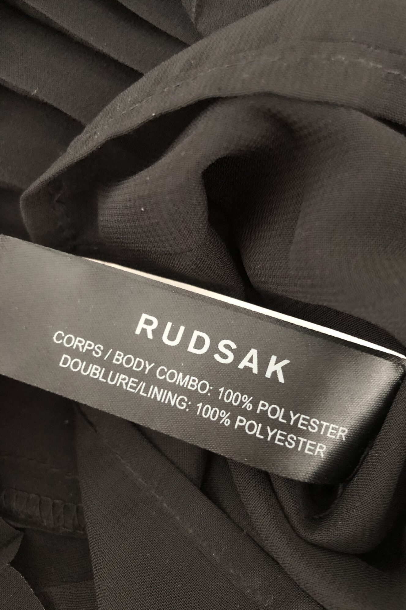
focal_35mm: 30
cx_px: 235
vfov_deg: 61.9
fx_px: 508
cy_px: 303
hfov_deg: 43.5
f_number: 1.8
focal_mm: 4
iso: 100
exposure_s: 1/4
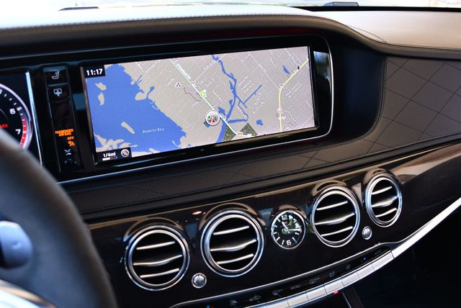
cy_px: 154
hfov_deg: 53.1
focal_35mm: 36
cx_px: 230
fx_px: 461
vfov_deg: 36.9
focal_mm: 18
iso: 800
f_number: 3.5
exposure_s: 1/200
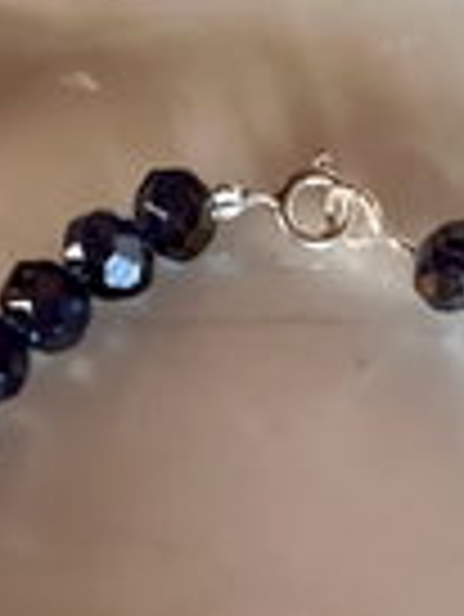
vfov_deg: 19.4
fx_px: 1802
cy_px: 335
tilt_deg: -65.3
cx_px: 162
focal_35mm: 101
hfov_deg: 14.6
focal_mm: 5.1
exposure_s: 1/60
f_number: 1.6
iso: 320
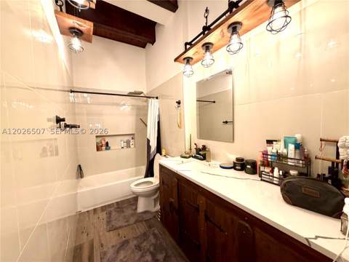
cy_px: 131
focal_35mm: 14
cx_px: 174
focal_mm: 2.22
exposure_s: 1/120
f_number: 2.2
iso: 320
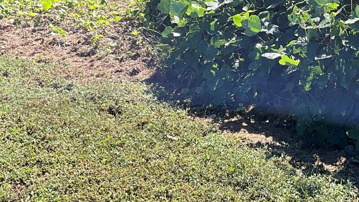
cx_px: 314
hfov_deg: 28.7
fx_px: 676
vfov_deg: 16.4
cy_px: -37
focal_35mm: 71
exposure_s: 1/580
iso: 25
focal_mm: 3
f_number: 1.8
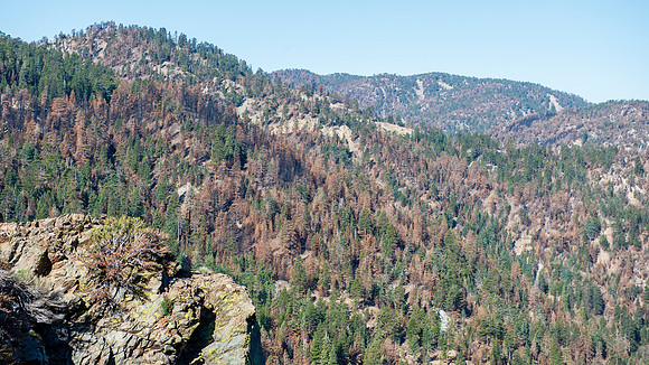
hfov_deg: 28.8
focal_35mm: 73
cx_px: 324
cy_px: 148
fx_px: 1262
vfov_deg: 16.4
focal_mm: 70
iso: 200
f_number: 5.6
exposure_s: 1/500
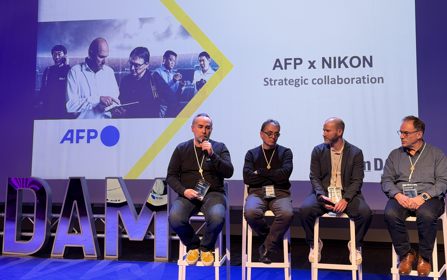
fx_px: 621
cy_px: 116
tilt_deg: +3.6
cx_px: 224
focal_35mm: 51
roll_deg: +0.5
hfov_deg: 39.6
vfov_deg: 25.3
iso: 80
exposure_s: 1/50
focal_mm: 6.76
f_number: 1.78
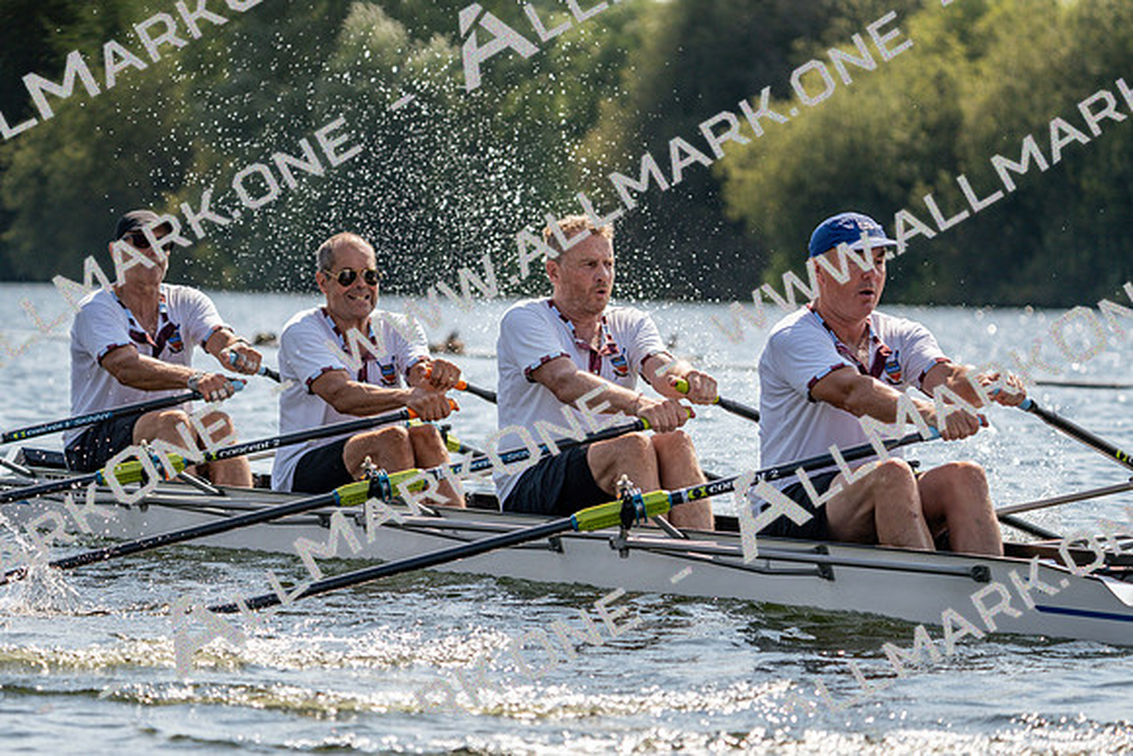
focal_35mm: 200
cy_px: 378
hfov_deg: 10.3
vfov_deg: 6.9
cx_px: 566
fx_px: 6296
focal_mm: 200
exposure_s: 1/1600
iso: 200
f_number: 5.6
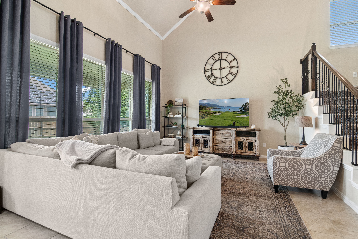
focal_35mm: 16
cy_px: 120
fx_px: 159
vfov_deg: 73.7
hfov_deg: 96.7
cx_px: 179
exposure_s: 1/20
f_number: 8
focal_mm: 11
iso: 320
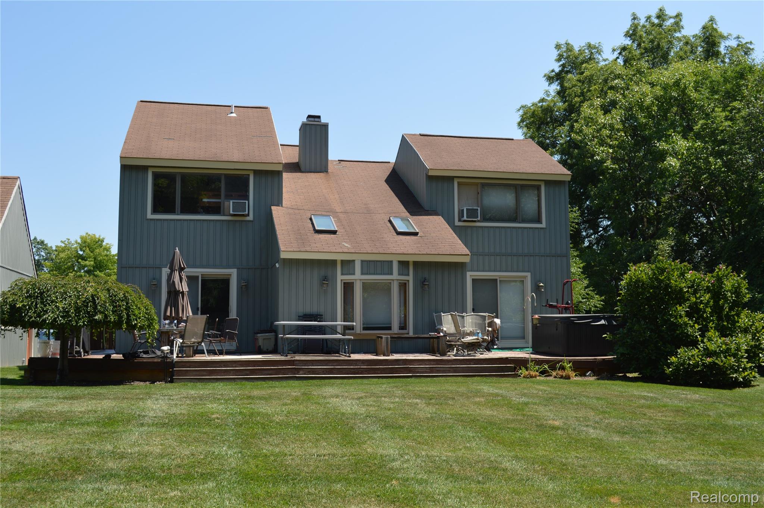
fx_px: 827
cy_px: 254
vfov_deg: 34.1
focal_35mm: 39
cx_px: 382
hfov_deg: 49.6
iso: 100
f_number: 6.3
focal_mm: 26
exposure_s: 1/200
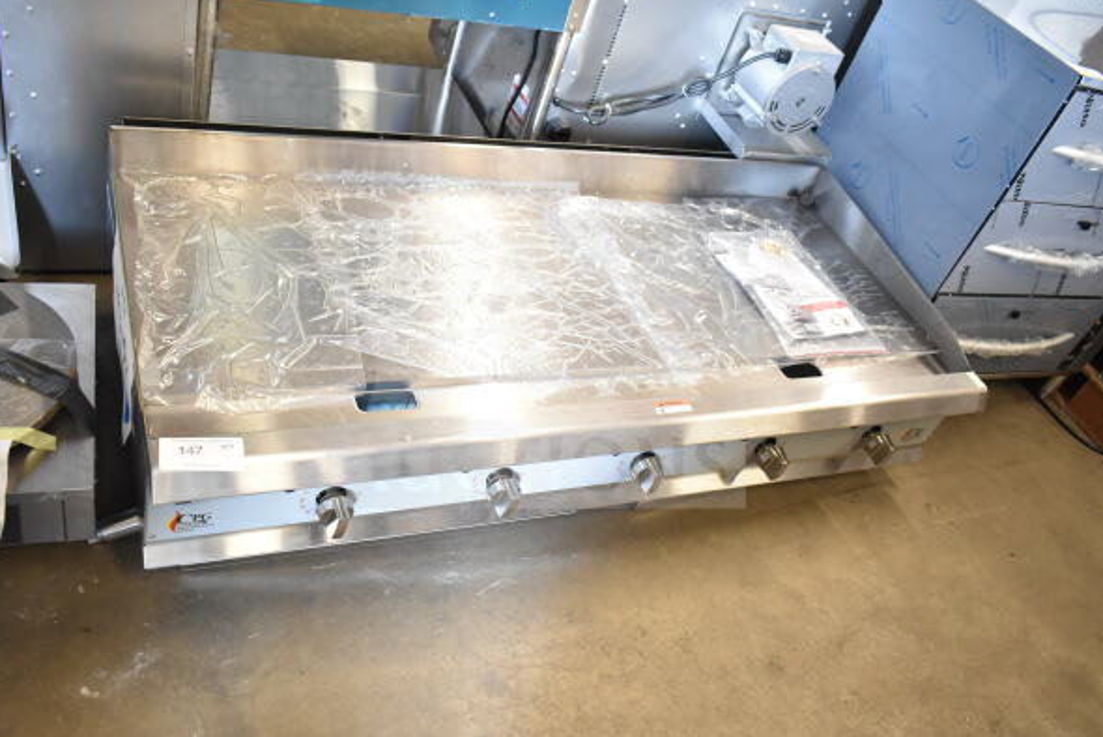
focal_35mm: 31
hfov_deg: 60.2
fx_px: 950
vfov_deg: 42.4
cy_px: 360
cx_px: 535
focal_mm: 20
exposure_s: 1/40
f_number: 3.8
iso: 1600
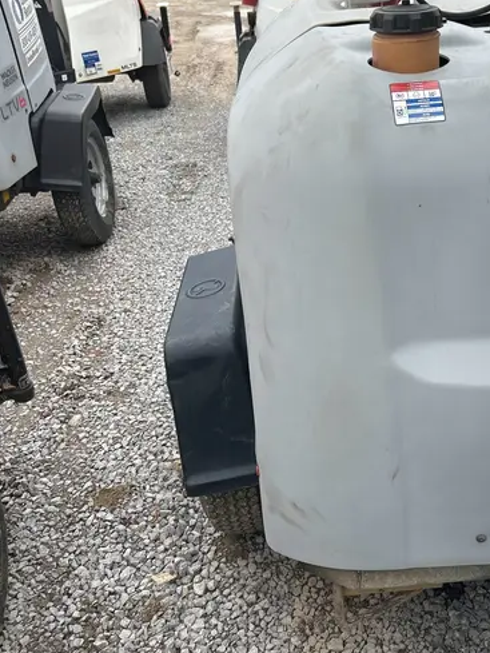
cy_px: 308
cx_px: 351
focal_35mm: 39
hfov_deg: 36.2
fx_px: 736
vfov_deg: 47.8
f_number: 1.5
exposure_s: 1/965
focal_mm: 5.7
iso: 50
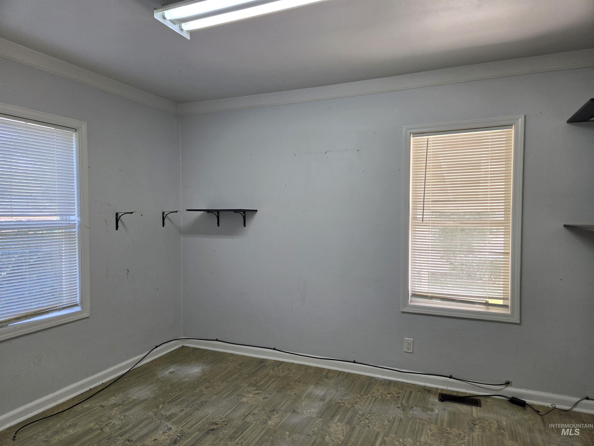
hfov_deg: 73.9
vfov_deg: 58.9
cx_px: 297
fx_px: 395
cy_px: 223
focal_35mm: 23
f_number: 1.8
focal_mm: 5.4
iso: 50
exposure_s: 1/120
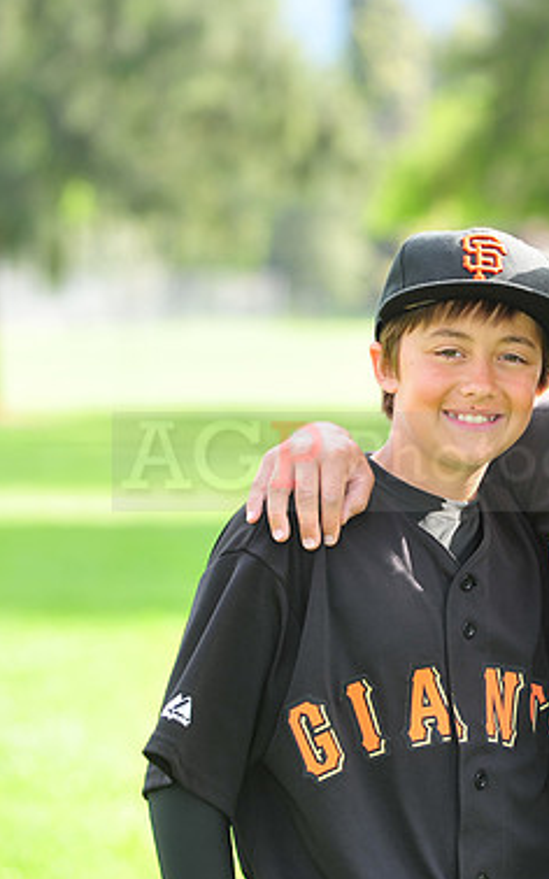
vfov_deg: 8.1
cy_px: 442
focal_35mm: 258
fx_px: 6181
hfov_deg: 5.1
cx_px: 502
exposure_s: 1/250
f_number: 4.5
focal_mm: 165
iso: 200
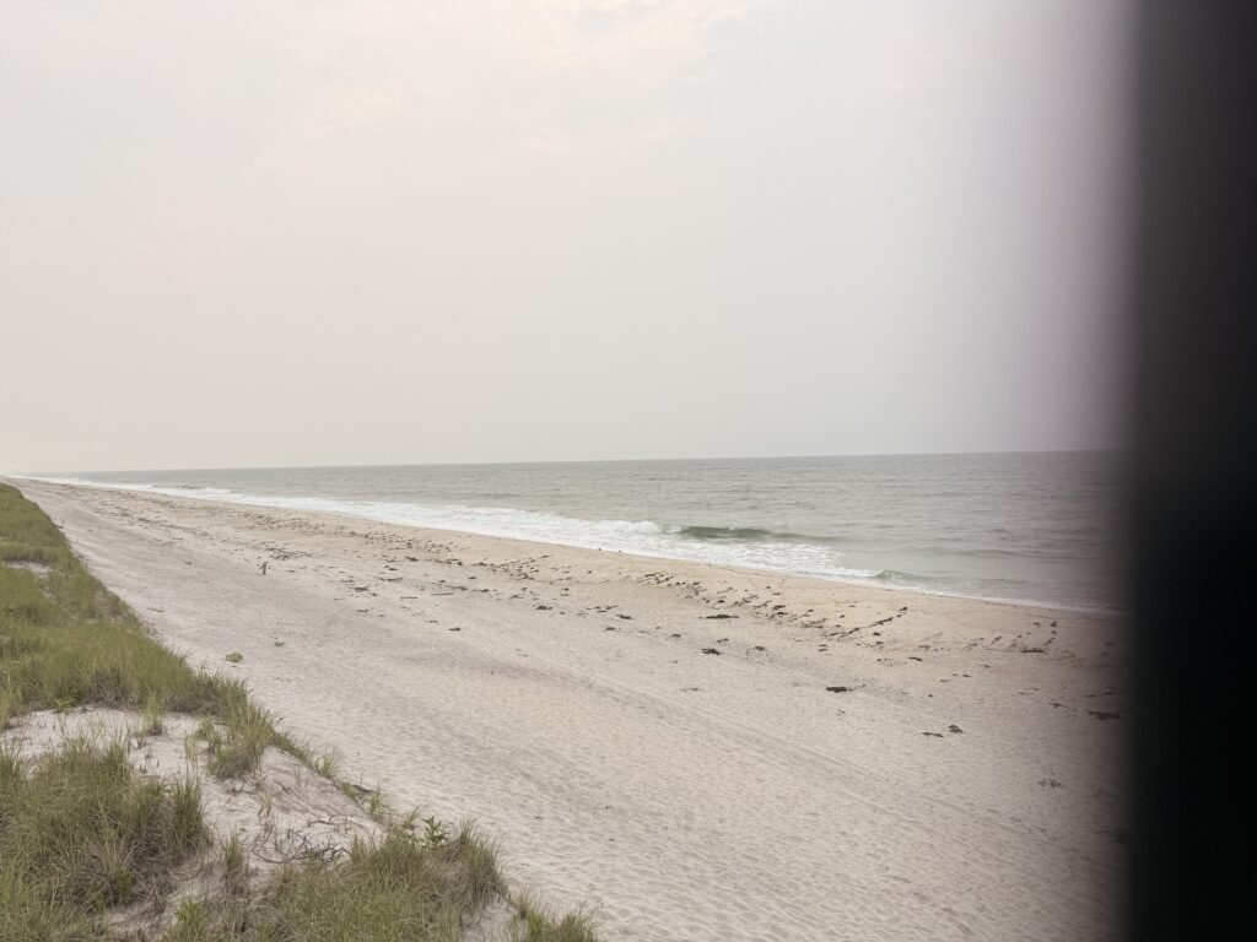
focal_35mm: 24
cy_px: 471
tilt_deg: -0.9
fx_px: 872
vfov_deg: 56.8
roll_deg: +1.1
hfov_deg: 71.6
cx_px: 628
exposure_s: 1/185
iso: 64
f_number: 1.78
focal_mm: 6.76
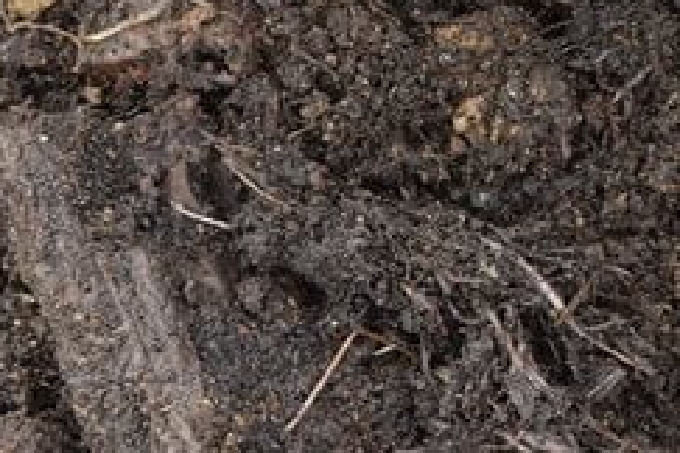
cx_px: 1052
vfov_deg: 4.9
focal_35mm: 279
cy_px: -296
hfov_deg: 7.3
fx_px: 5270
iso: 100
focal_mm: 19.8
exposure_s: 1/80
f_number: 4
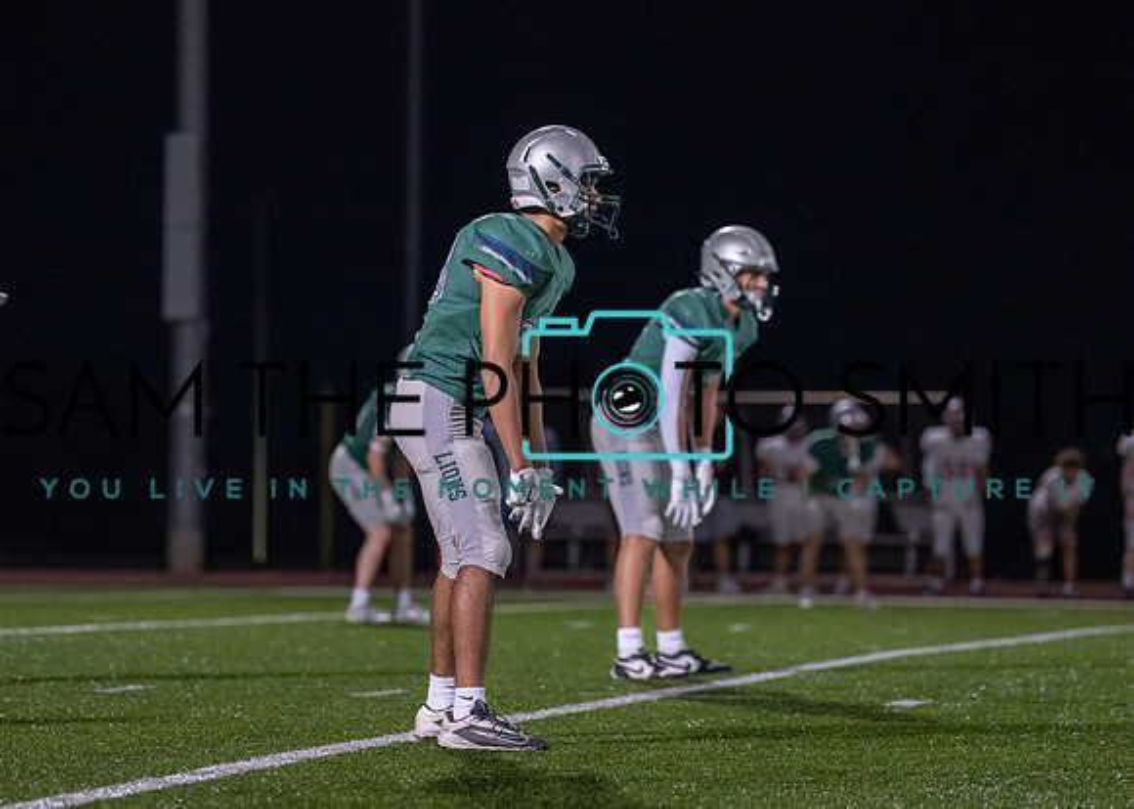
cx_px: 526
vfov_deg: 7.9
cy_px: 379
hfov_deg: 11.1
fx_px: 5840
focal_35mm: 181
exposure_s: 1/1000
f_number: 2.8
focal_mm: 134
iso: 3200
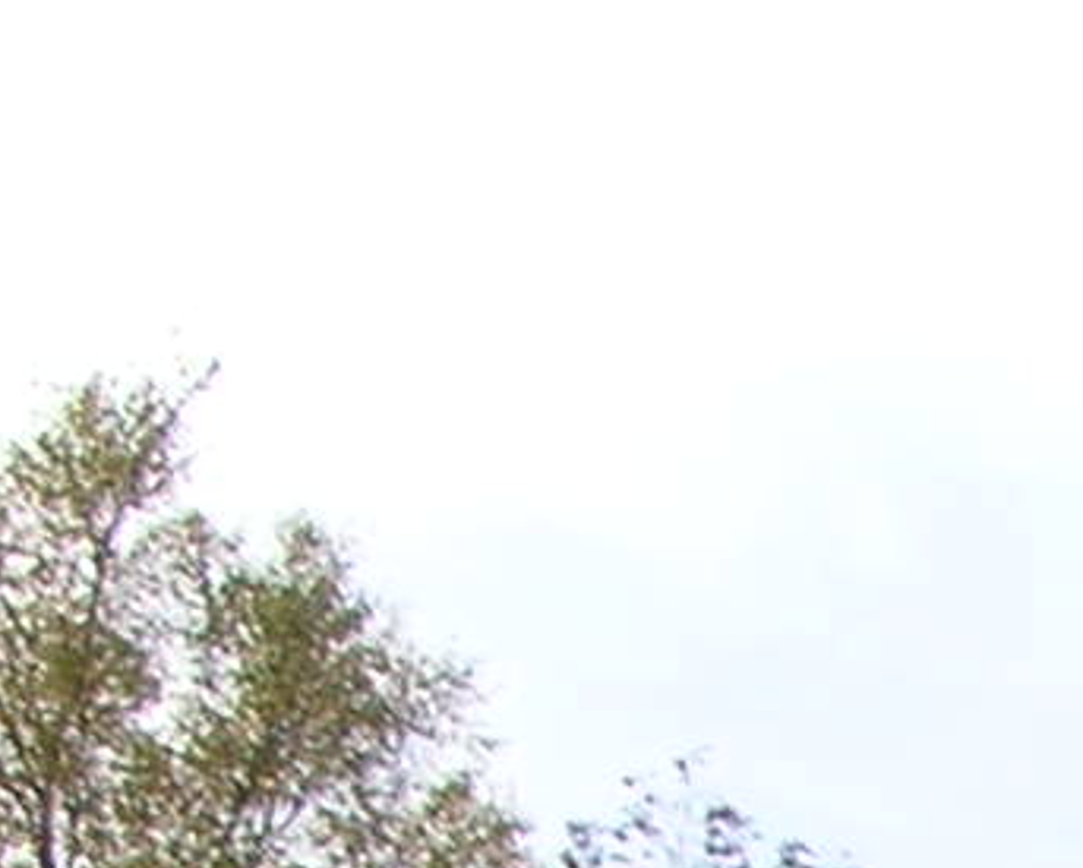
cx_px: 3356
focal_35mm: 258
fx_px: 8277
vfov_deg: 5.5
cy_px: 2920
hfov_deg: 6.7
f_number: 3
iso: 50
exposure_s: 1/145
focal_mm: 5.8
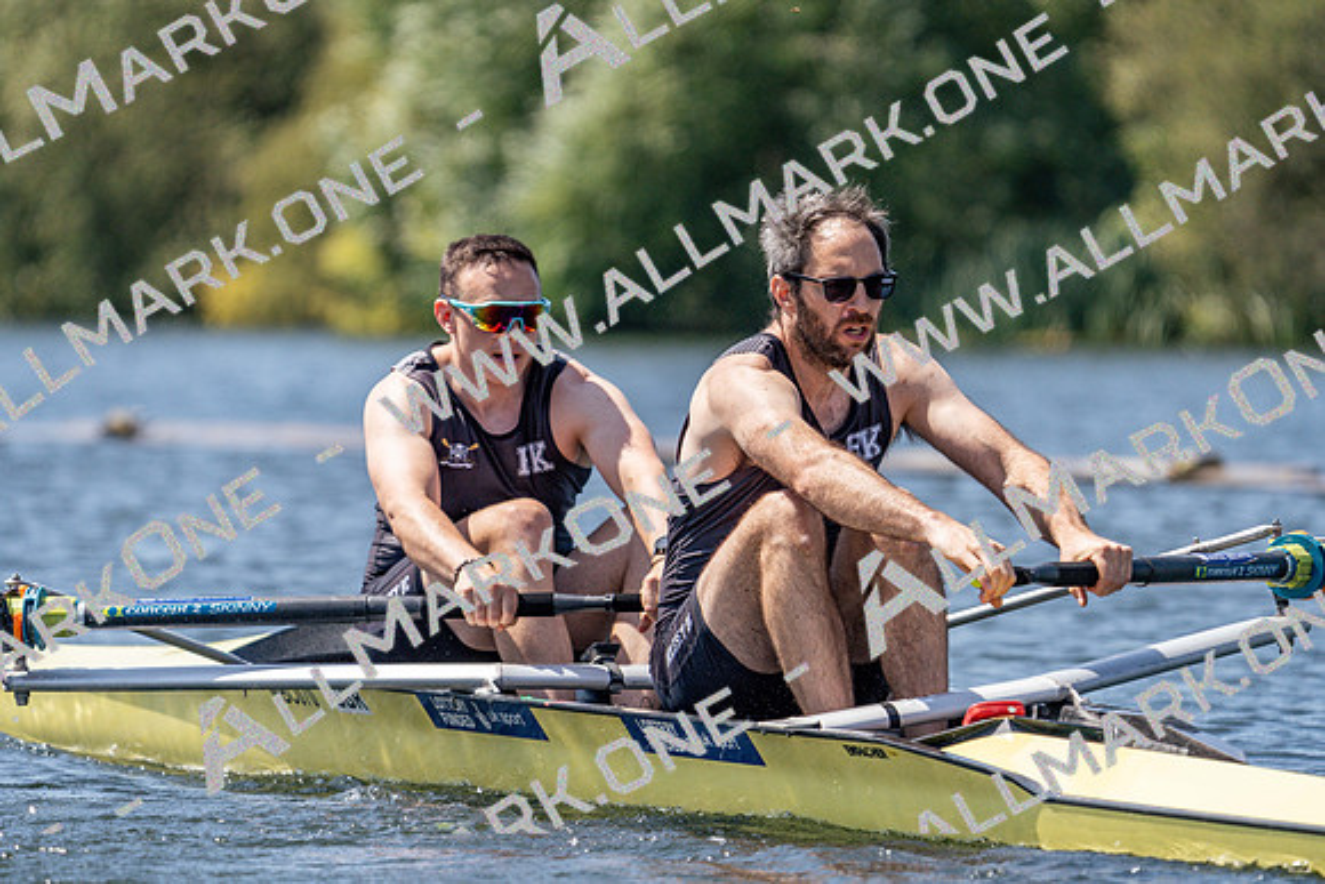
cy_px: 442
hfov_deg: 5.5
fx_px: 13768
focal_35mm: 374
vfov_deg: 3.7
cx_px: 662
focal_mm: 374
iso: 400
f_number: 6.3
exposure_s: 1/2000
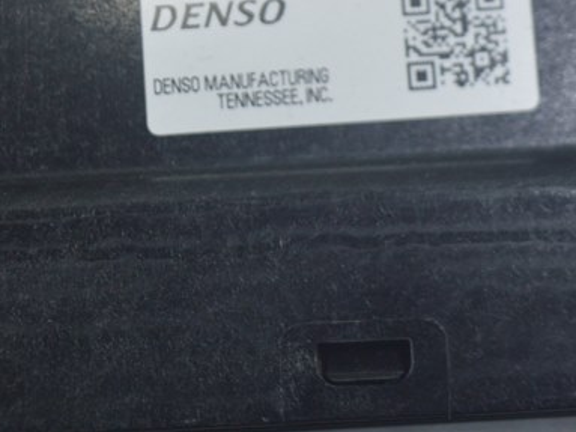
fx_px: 2695
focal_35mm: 162
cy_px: -78
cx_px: 289
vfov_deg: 9.1
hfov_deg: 12.2
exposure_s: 1/40
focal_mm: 42
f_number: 5
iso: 400
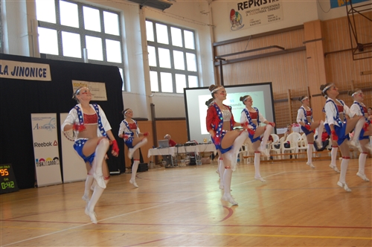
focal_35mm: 46
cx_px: 186
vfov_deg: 28.9
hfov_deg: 42.4
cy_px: 124
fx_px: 480
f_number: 4.5
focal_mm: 31
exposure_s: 1/60
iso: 400
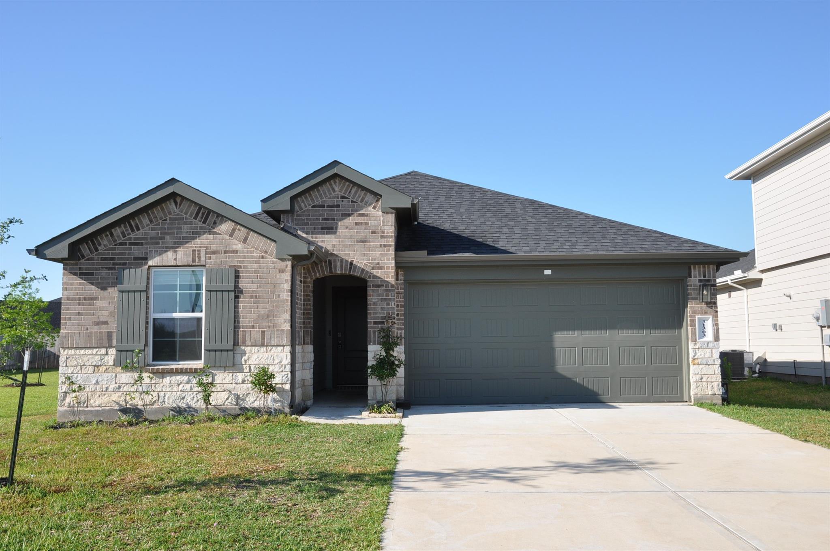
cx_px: 415
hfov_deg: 57.3
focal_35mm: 33
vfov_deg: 39.9
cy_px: 276
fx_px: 760
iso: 200
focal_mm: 22
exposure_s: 1/320
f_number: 8
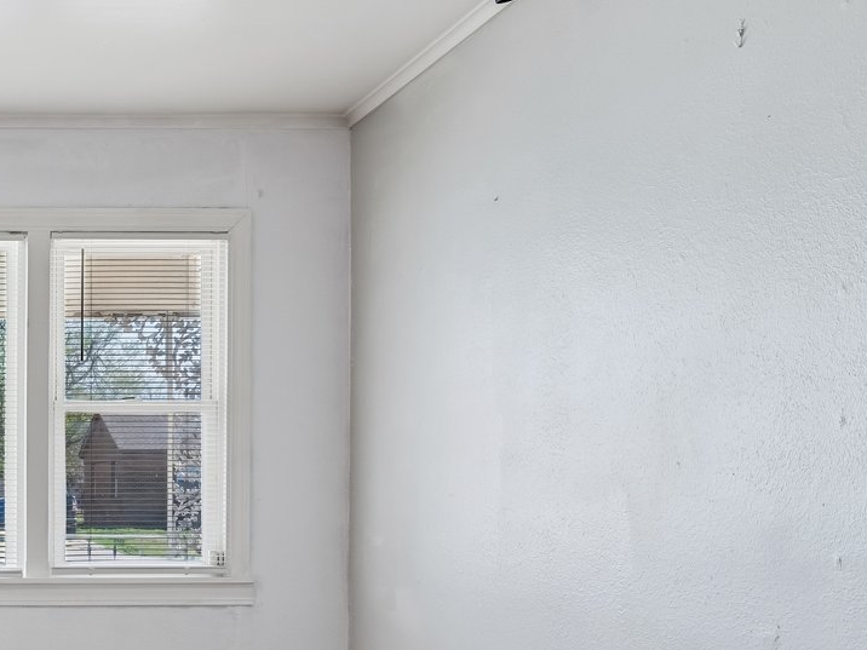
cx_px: -127
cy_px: 515
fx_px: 1102
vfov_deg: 32.0
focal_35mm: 44
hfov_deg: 35.5
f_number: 7.1
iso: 200
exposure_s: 1/40
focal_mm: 16
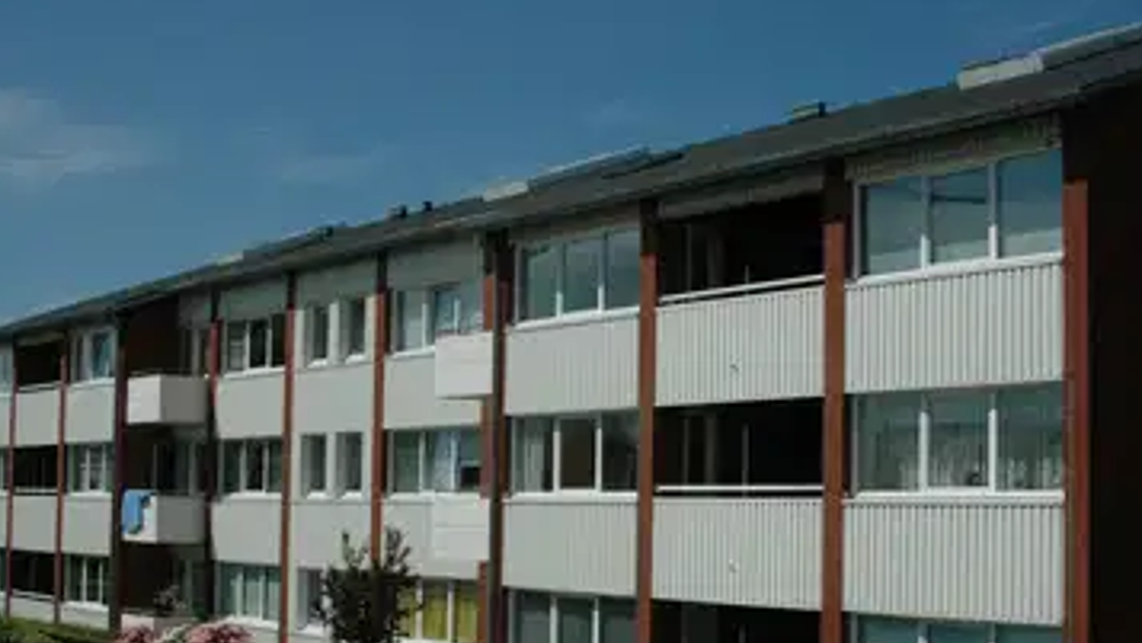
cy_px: 392
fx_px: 1787
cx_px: 568
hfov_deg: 35.4
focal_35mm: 59
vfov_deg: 20.4
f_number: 13
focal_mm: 32
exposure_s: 1/640
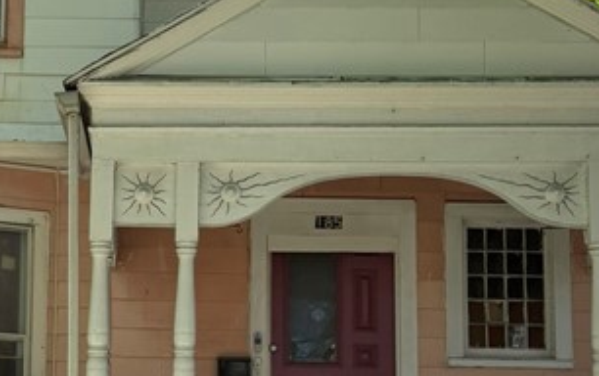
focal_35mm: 85
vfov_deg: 15.3
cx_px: 119
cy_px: 298
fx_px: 1389
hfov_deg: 24.0
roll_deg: -1.6
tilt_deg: +8.2
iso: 100
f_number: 1.78
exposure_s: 1/1522
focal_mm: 6.76
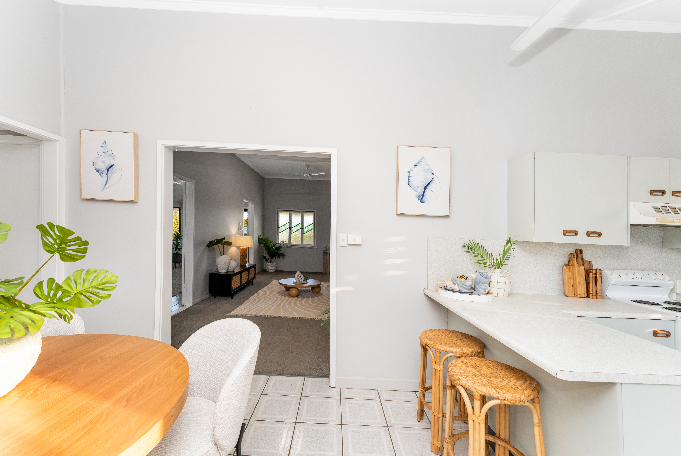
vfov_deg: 81.4
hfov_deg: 104.2
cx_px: 340
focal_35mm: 14
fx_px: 265
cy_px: 228
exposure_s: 1/60
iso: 400
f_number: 8
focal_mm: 14
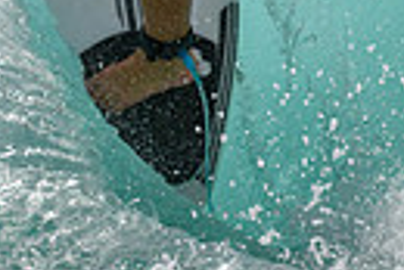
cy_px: -163
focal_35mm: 3578
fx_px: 40198
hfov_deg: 0.6
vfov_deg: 0.4
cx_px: -84
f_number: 11
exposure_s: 1/2000
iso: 450
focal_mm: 800
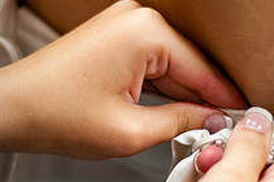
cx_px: 179
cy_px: 94
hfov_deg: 12.8
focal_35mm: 160
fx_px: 1216
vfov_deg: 8.6
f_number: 1.8
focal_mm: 50
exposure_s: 1/160
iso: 320
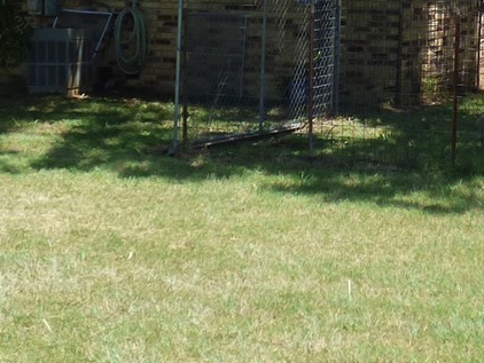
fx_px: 1357
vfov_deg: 15.0
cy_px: 11
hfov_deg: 19.6
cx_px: 483
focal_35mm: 97
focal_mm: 3.58
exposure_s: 1/800
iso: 100
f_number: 2.8
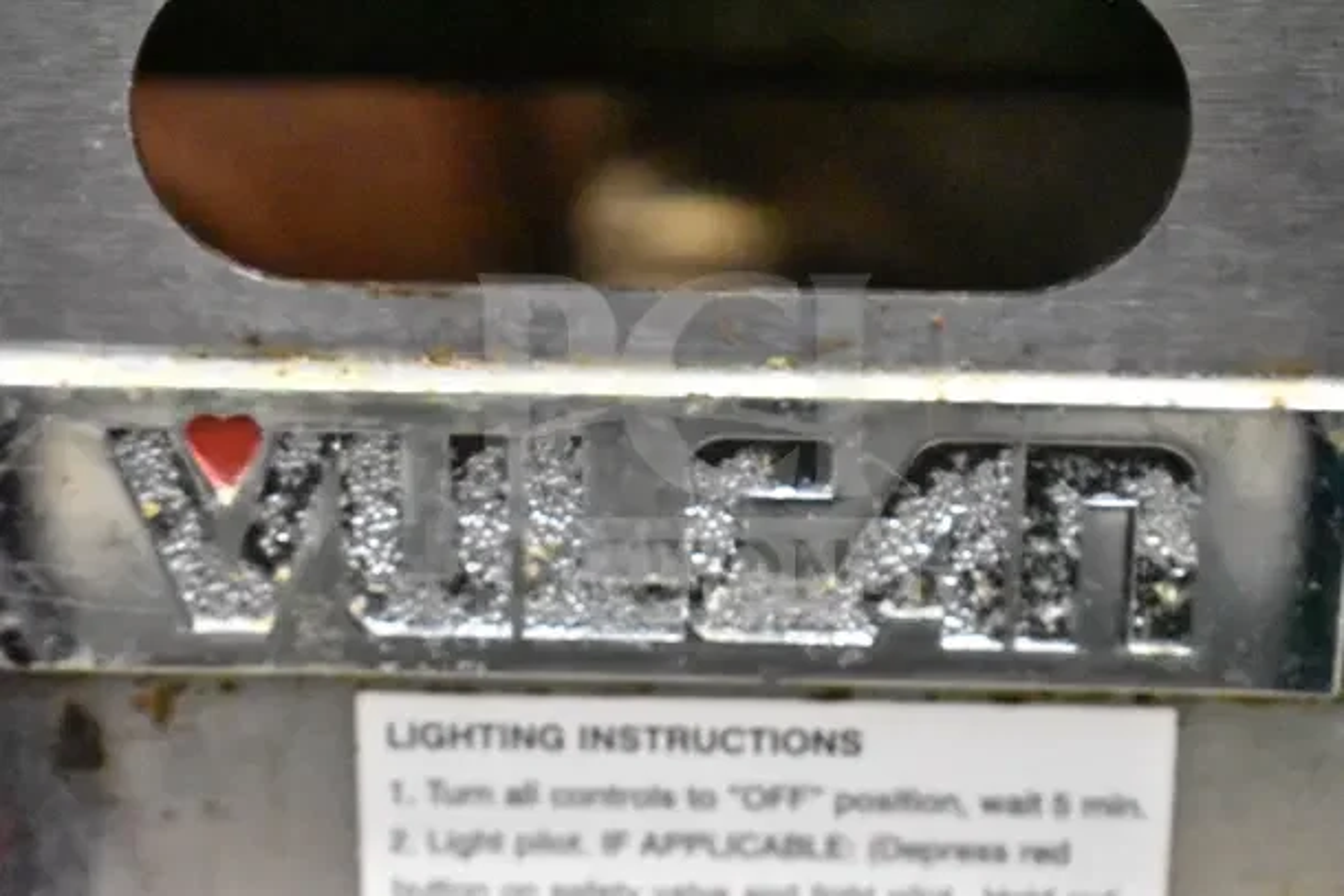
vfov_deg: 16.6
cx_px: 672
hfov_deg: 24.6
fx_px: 3081
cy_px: 448
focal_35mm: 82
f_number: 5.6
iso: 25600
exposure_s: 1/60
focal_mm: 55
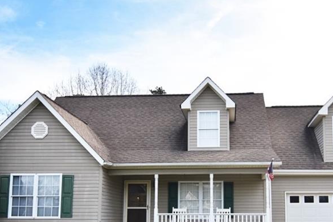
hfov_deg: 46.0
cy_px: 175
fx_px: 388
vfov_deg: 31.2
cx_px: 208
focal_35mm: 42
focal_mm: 16
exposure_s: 1/500
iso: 320
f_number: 8
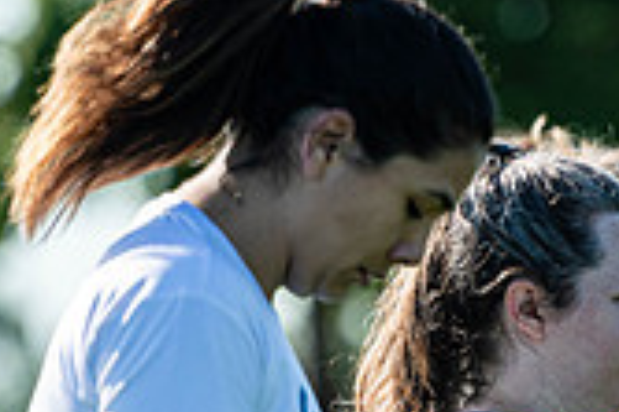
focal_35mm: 1043
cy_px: 410
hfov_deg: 2.0
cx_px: 630
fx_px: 17916
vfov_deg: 1.3
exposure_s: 1/1000
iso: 100
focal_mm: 200
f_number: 3.2
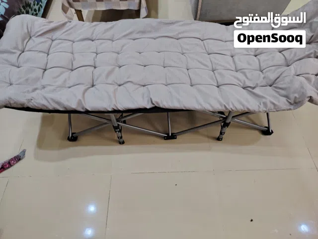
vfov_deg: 56.8
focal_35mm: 24
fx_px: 220
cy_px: 120
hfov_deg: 71.6
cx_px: 159
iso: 1225
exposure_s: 1/25
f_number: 1.75
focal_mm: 5.25
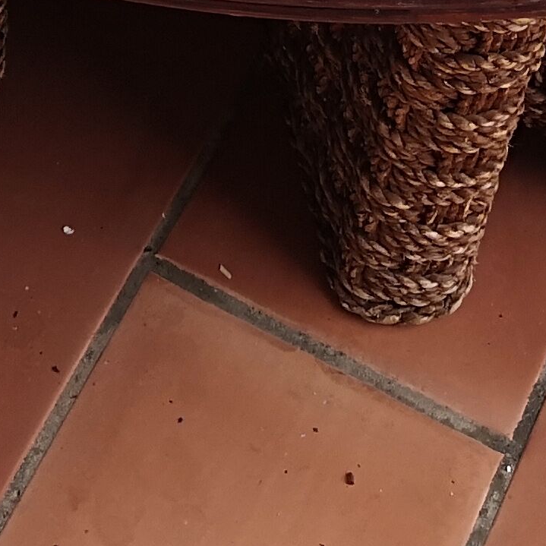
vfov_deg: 10.2
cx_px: 185
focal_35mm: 153
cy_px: -698
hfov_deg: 11.4
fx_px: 2730
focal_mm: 3.95
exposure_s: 1/264
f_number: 1.8
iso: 50
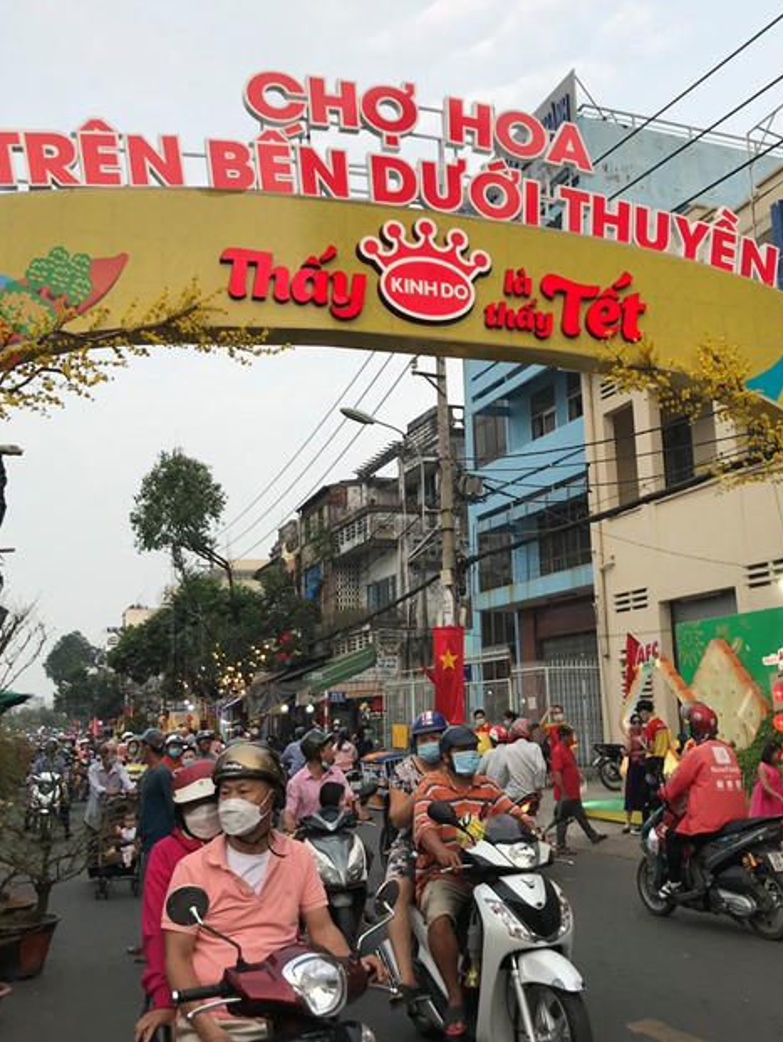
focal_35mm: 36
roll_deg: +0.0
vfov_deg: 51.3
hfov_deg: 39.6
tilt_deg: +10.1
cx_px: 449
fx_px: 1085
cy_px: 479
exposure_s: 1/281
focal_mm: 3.99
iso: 20
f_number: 1.8
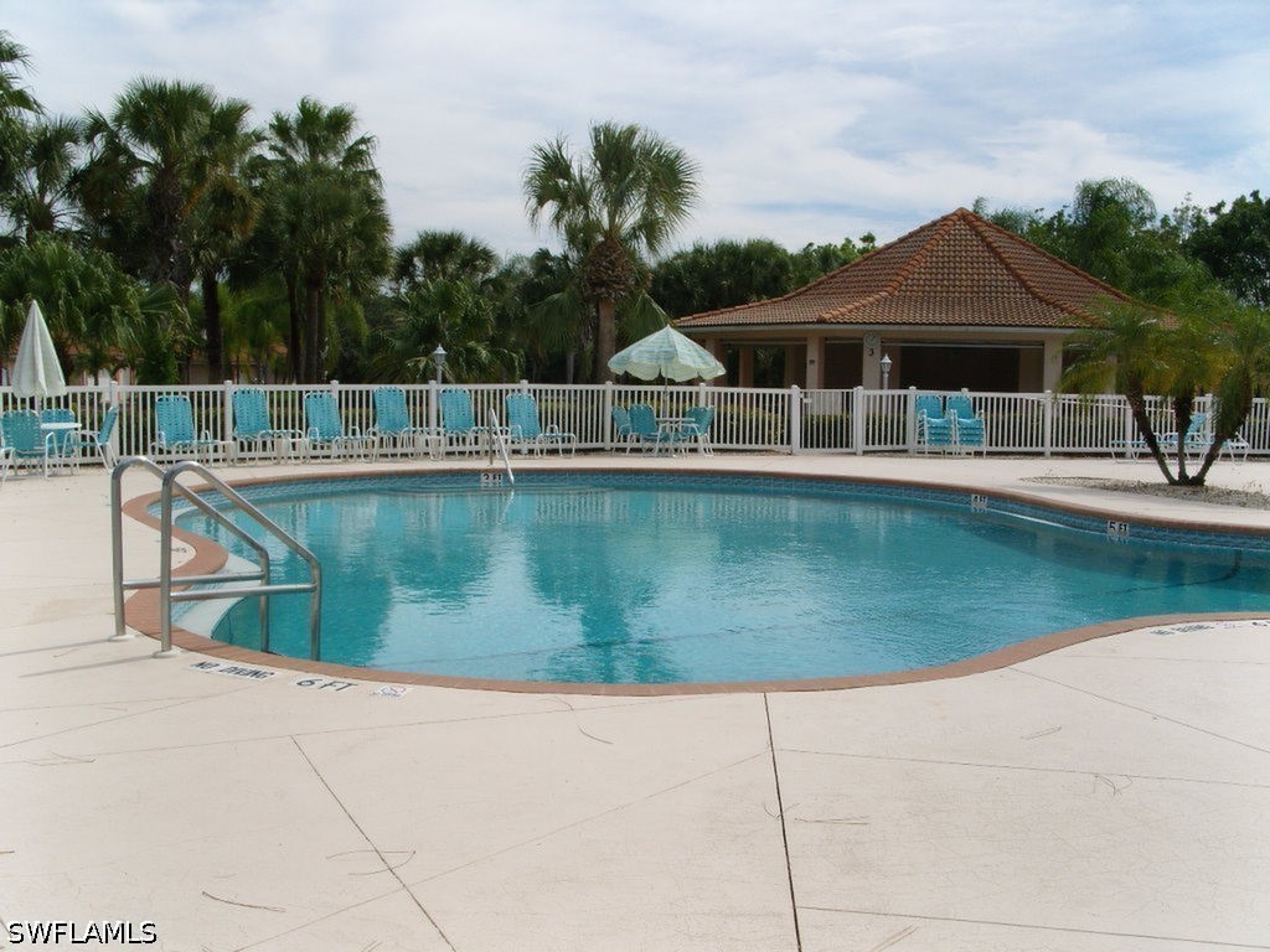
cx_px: 635
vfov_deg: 37.7
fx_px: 1394
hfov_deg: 49.0
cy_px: 476
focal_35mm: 38
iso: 80
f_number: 4
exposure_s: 1/1500
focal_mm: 7.8
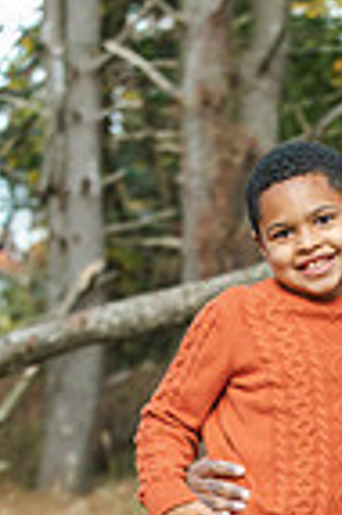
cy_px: 483
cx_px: 382
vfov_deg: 9.3
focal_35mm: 220
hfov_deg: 6.2
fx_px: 3142
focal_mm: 70
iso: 2000
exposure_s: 1/640
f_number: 4
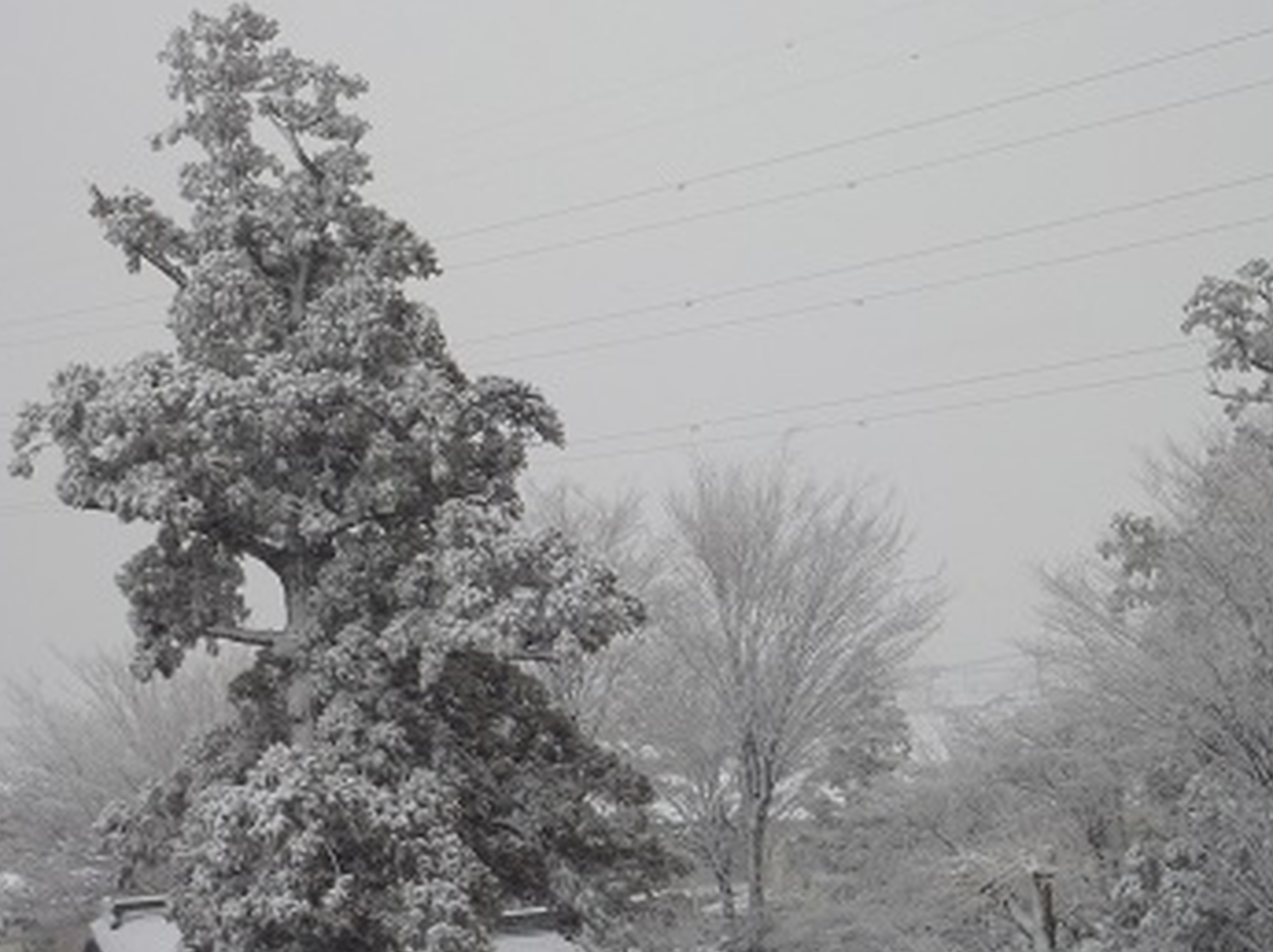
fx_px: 3857
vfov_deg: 14.1
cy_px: 482
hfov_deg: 18.7
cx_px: 720
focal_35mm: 105
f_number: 4.3
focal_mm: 14.7
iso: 125
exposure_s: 1/40
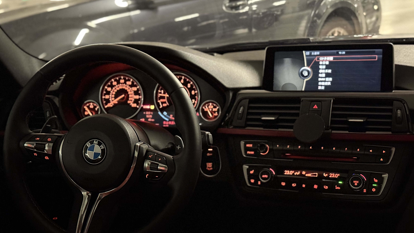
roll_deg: +4.4
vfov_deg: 22.6
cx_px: 206
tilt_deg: -16.6
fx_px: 582
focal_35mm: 53
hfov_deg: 39.2
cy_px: 144
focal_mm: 6.76
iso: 3200
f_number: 1.78
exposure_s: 1/15
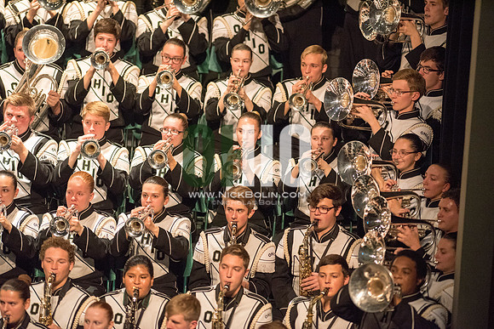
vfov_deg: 4.6
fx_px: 4117
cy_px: 164
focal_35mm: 300
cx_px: 247
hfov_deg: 6.9
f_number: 2.8
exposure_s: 1/500
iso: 4000
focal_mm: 300
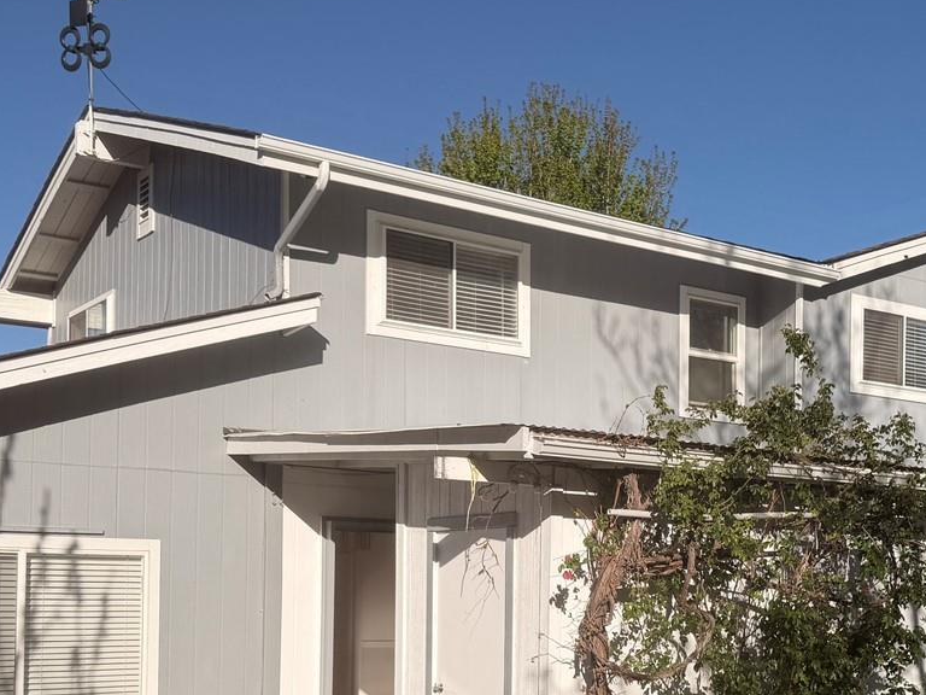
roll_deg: +0.0
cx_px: 650
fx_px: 1338
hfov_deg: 37.6
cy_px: 551
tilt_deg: +1.8
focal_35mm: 50
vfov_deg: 28.5
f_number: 1.78
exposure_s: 1/5714
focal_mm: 6.76
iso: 80
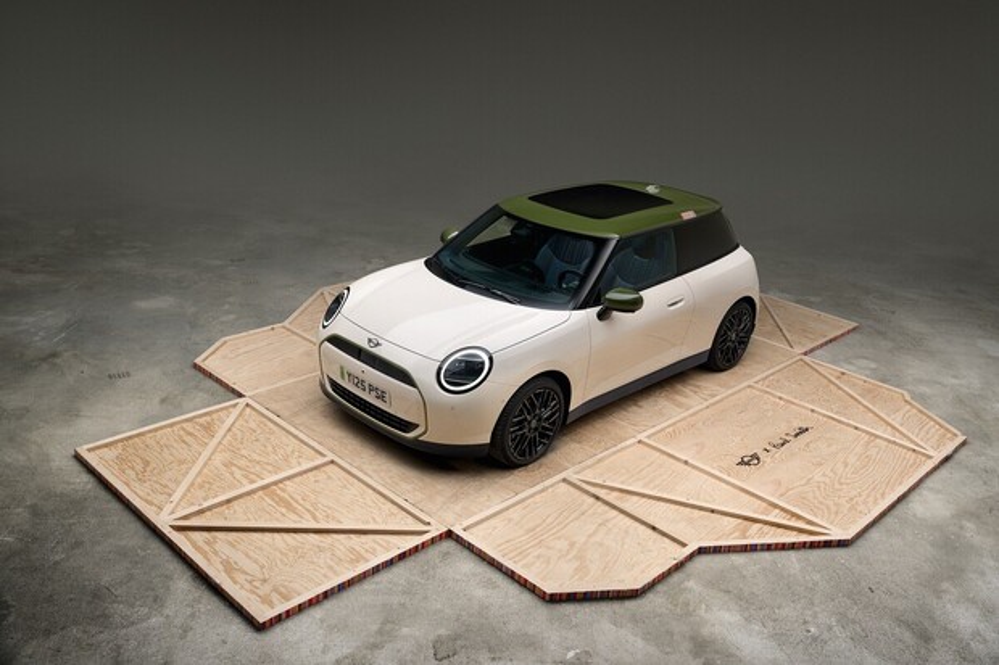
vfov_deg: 41.1
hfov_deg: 58.7
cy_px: 332
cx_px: 500
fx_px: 888
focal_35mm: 32
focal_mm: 32
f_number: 8
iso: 125
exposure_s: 1/8
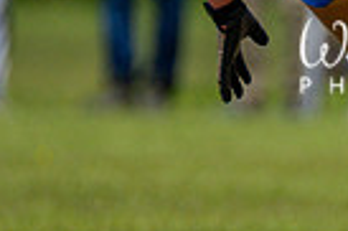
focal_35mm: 2375
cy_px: 37
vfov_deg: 0.6
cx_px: 673
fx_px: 22931
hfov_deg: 0.9
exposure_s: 1/5000
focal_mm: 300
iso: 360
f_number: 2.8
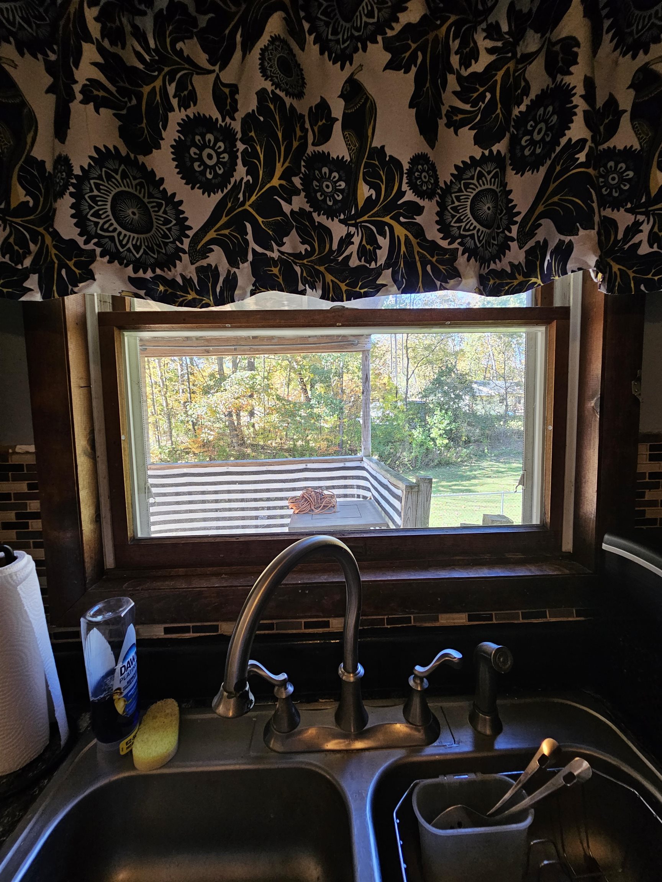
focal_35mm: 13
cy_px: 441
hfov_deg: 89.9
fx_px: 331
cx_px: 331
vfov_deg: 106.2
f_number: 2.2
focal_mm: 2.2
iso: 200
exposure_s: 1/60
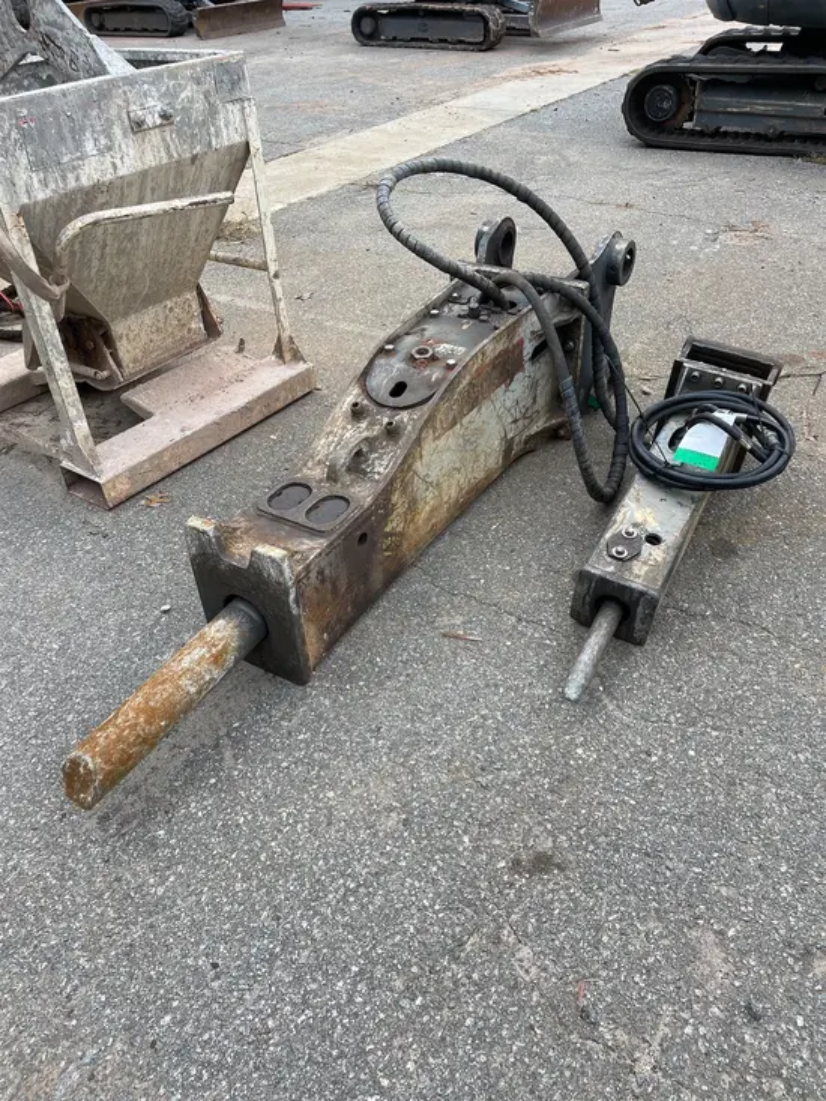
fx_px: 827
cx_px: 413
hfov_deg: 53.1
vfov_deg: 67.3
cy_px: 550
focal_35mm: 26
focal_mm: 4.2
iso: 32
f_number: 1.6
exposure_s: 1/418
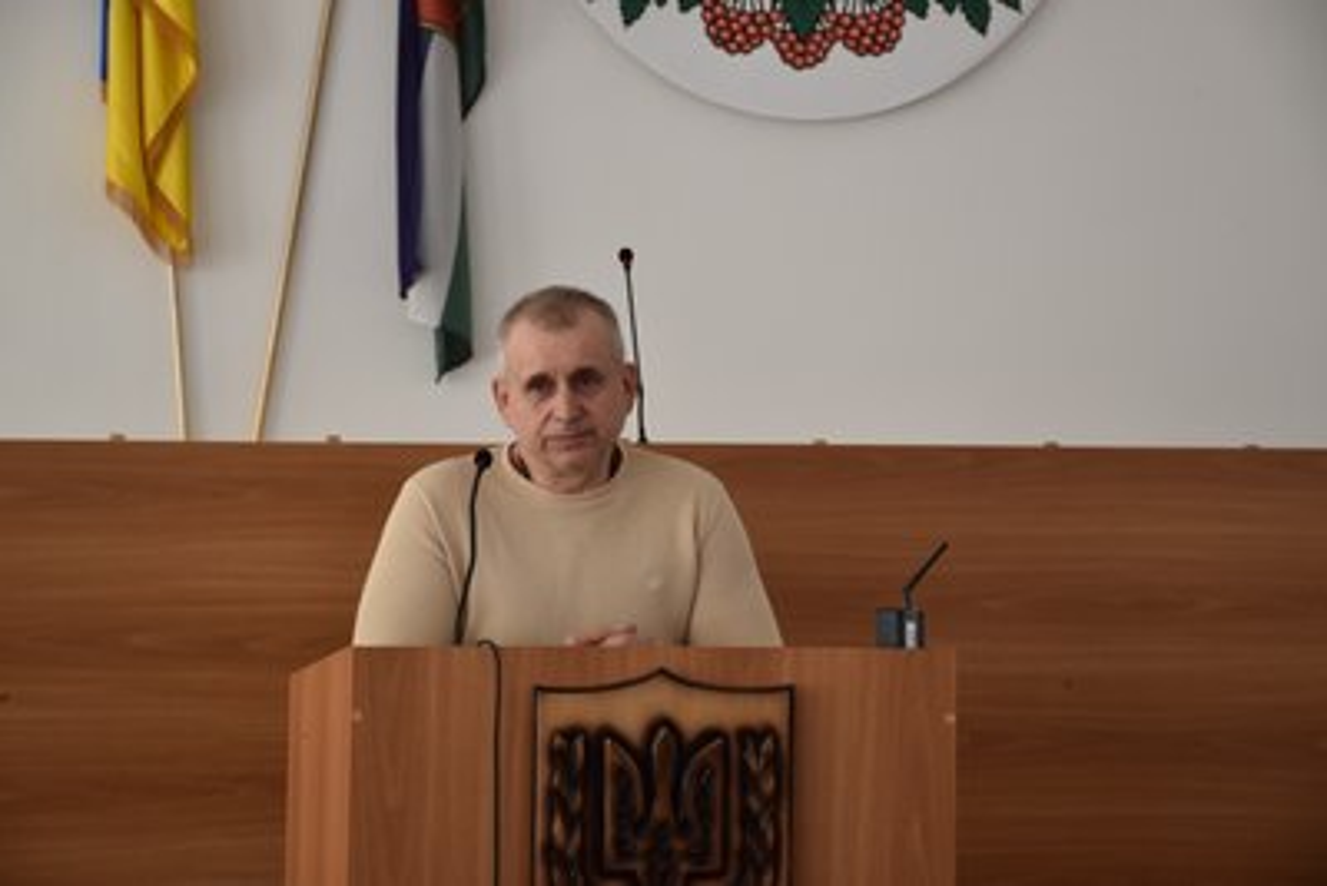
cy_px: 443
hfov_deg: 18.2
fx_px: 4148
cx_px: 664
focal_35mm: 112
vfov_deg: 12.2
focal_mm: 75
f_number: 6.3
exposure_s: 1/160
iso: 400
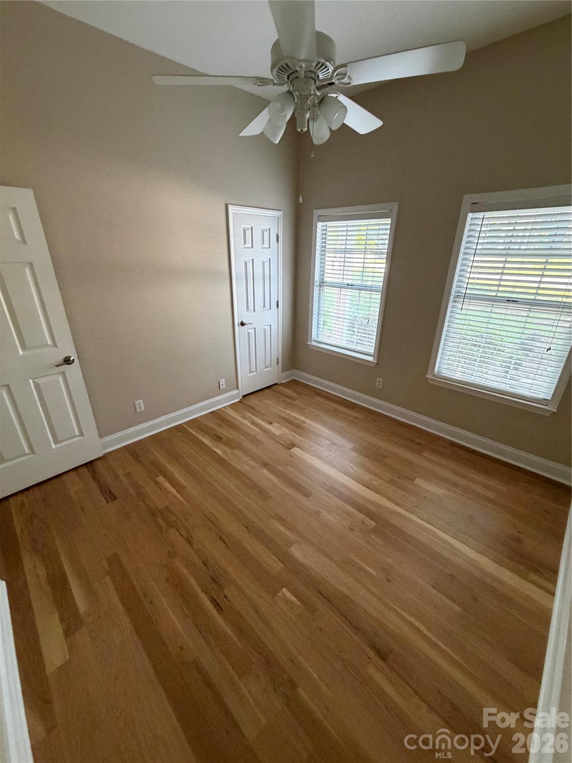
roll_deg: -0.9
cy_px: 382
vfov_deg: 102.1
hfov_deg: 85.7
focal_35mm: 14
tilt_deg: -21.9
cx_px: 286
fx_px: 308
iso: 400
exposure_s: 1/60
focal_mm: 2.22
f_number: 2.2
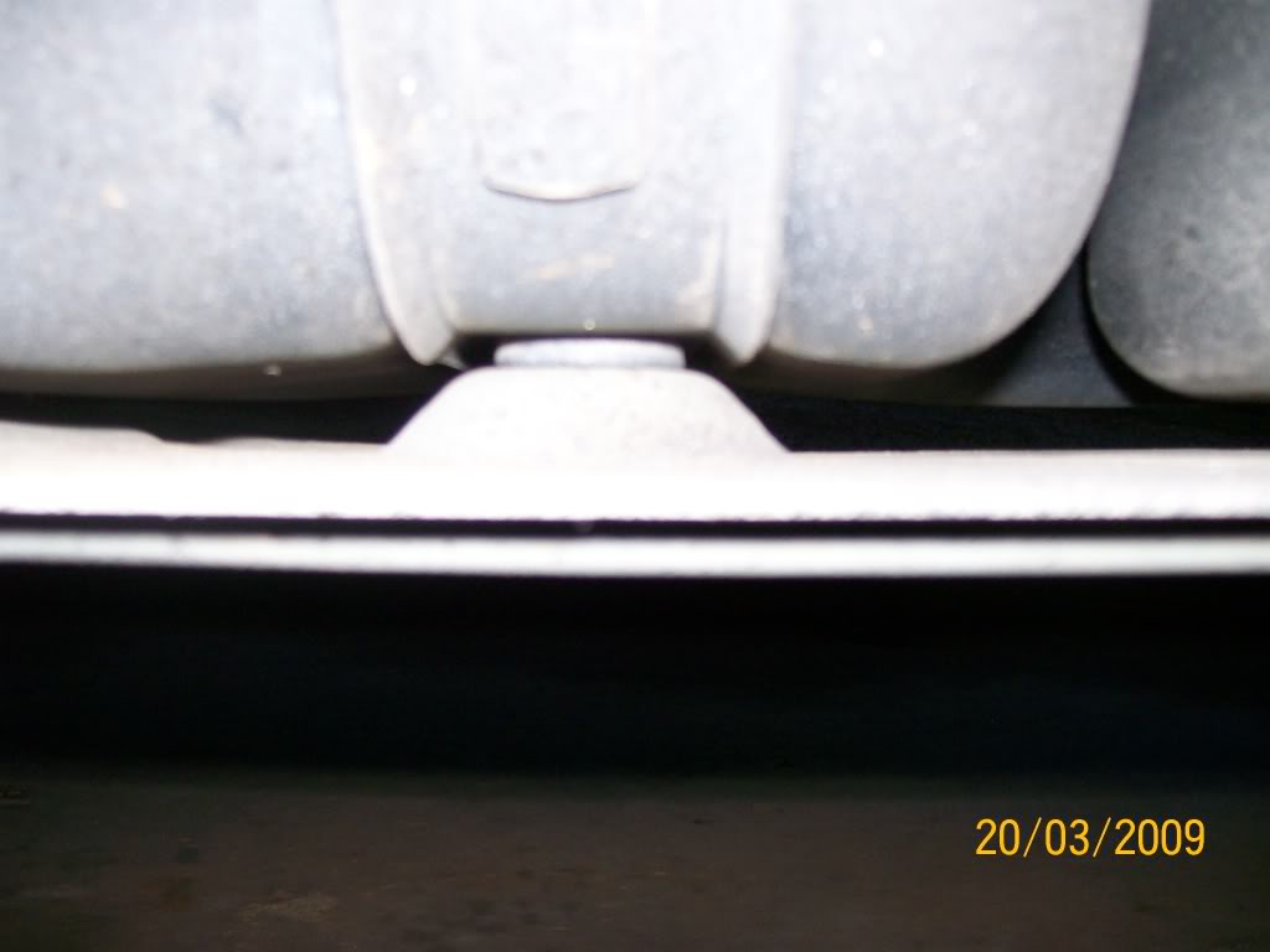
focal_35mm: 36
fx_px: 1321
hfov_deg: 51.4
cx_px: 635
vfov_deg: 39.7
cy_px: 476
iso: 140
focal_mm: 6
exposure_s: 1/64
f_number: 2.7
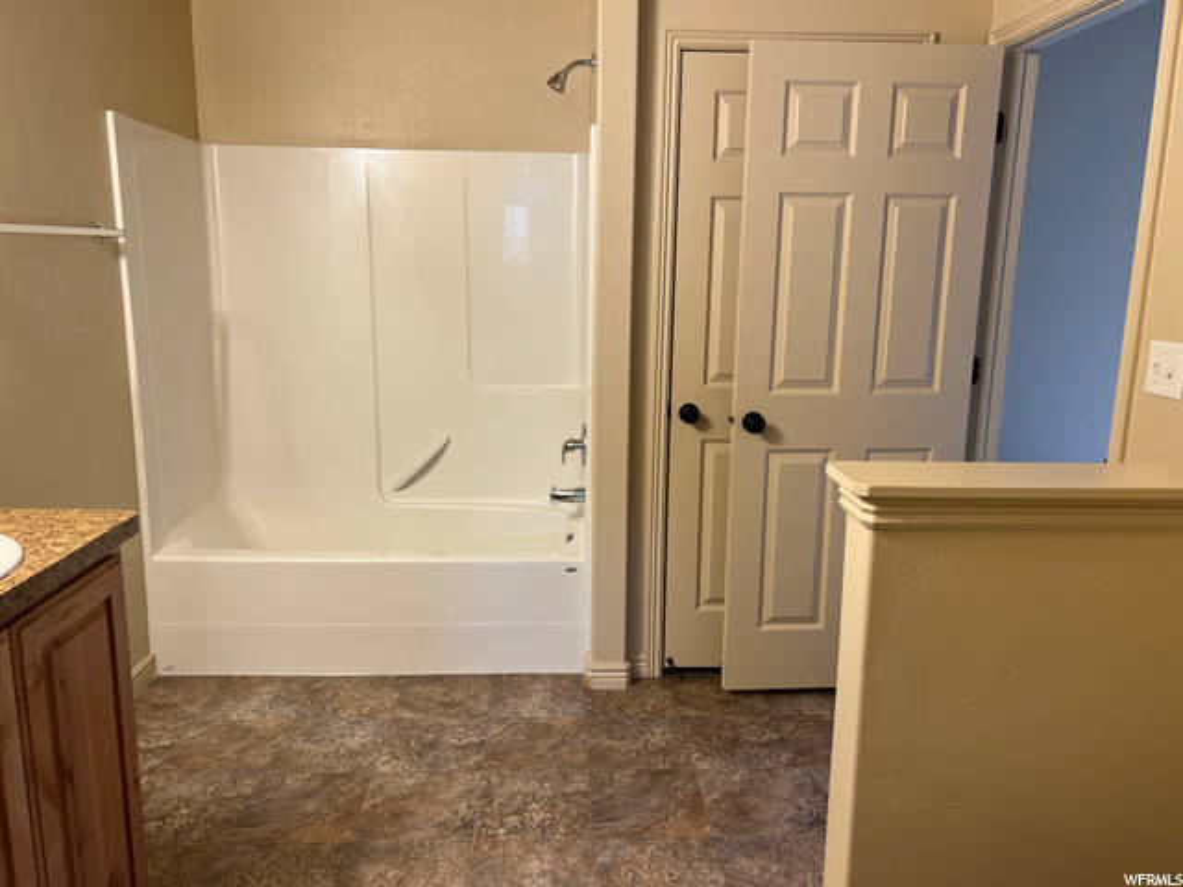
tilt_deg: -10.8
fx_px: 889
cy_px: 444
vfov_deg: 53.1
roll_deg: -0.9
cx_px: 592
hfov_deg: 67.3
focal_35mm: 26
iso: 100
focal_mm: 5.7
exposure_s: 1/120
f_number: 1.5
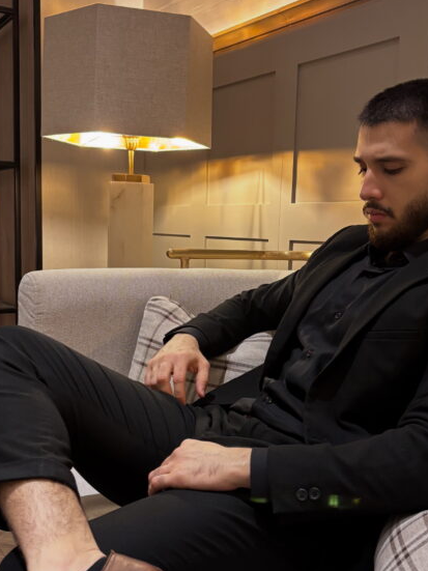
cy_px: 218
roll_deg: -1.9
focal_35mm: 34
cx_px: 217
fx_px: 561
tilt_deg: -7.3
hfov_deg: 41.8
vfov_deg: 53.4
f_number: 1.6
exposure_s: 1/50
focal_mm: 5.96
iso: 320
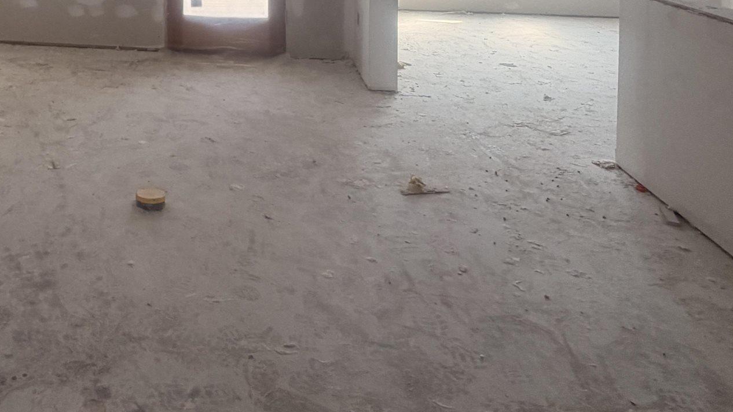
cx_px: 69
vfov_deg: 27.5
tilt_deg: -1.4
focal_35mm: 37
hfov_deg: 48.2
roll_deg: +0.5
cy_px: -104
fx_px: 719
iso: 50
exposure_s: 1/132
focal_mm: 2.22
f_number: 2.2
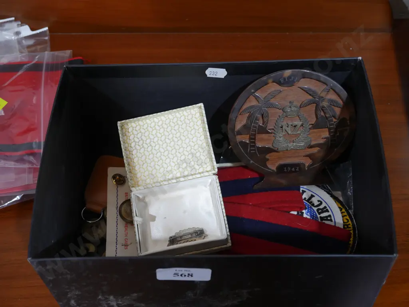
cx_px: 204
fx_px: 591
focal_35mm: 50
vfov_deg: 29.1
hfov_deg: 38.2
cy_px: 154
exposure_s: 1/60
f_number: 5.3
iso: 640
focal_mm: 25
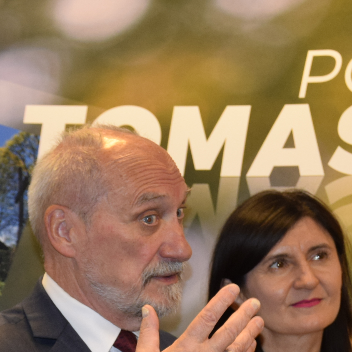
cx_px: 286
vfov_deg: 10.0
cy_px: 408
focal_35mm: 172
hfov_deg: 10.1
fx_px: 1979
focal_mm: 38
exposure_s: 1/60
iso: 800
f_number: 4.5
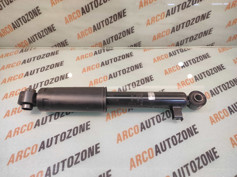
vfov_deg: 74.7
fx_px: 116
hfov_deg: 91.1
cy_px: 88
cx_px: 118
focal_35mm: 17
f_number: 1.79
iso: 194
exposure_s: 1/33
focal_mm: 4.74
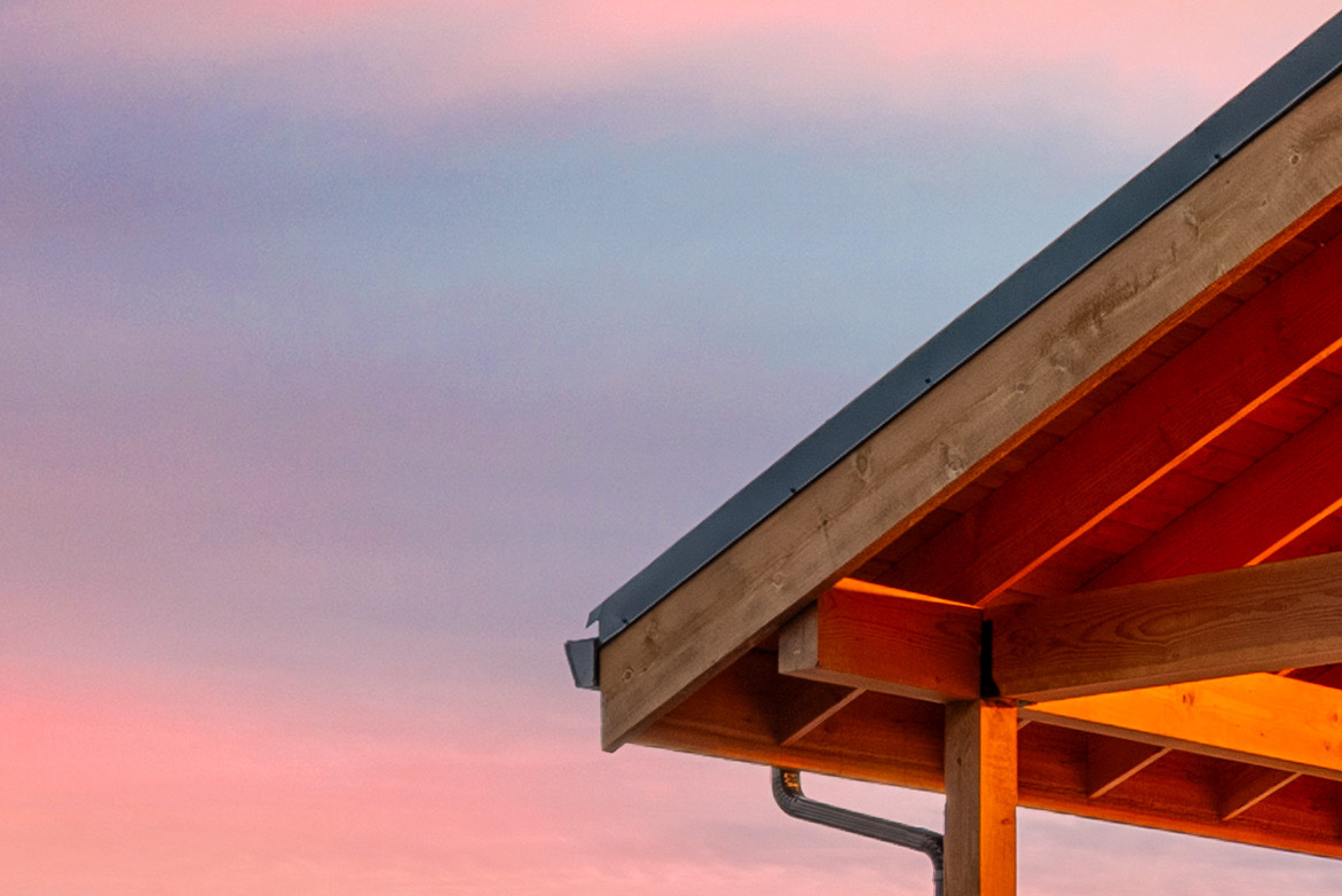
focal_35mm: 87
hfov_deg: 22.2
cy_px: 1189
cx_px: 1430
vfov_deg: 15.0
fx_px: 3244
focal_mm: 17
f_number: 8
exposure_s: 1
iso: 640
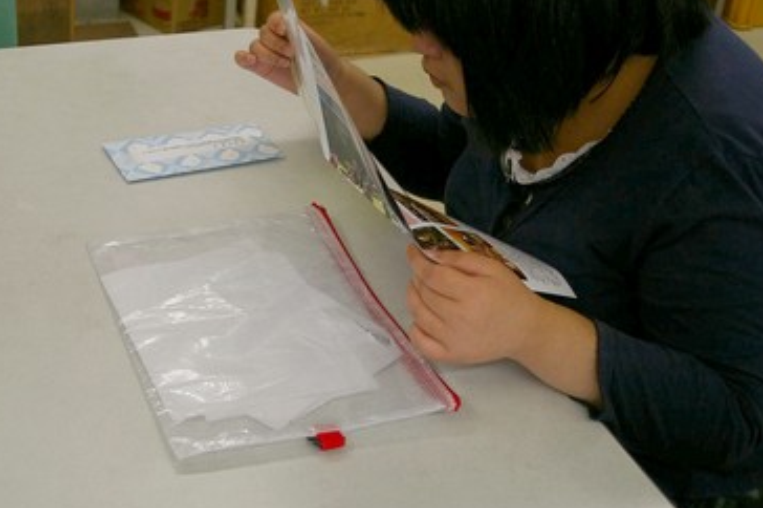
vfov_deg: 21.2
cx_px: 278
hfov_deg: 31.3
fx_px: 1355
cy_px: 255
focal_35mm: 64
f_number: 5.6
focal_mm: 32
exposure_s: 1/60
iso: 400
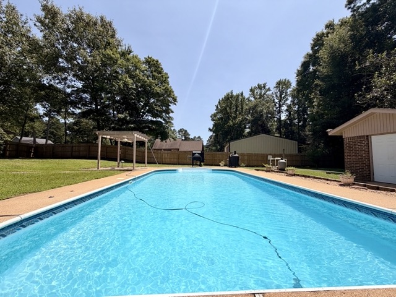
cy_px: 148
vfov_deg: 85.7
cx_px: 198
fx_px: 160
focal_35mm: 14
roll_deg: +0.3
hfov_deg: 102.1
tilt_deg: +2.8
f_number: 2.2
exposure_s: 1/1285
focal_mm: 2.22
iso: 20
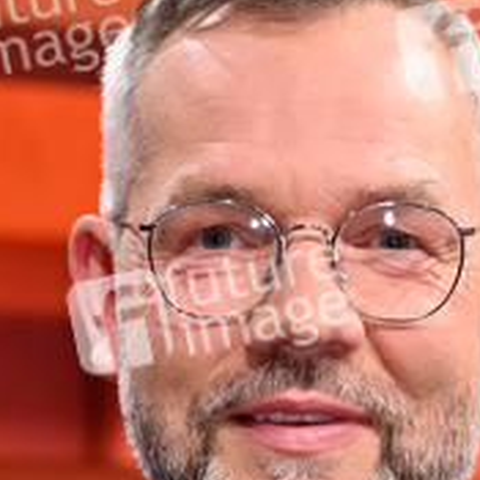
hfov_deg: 25.3
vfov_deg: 24.5
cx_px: 289
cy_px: 447
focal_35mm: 68
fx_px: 1067
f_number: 2.8
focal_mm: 35
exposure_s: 1/200
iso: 1600
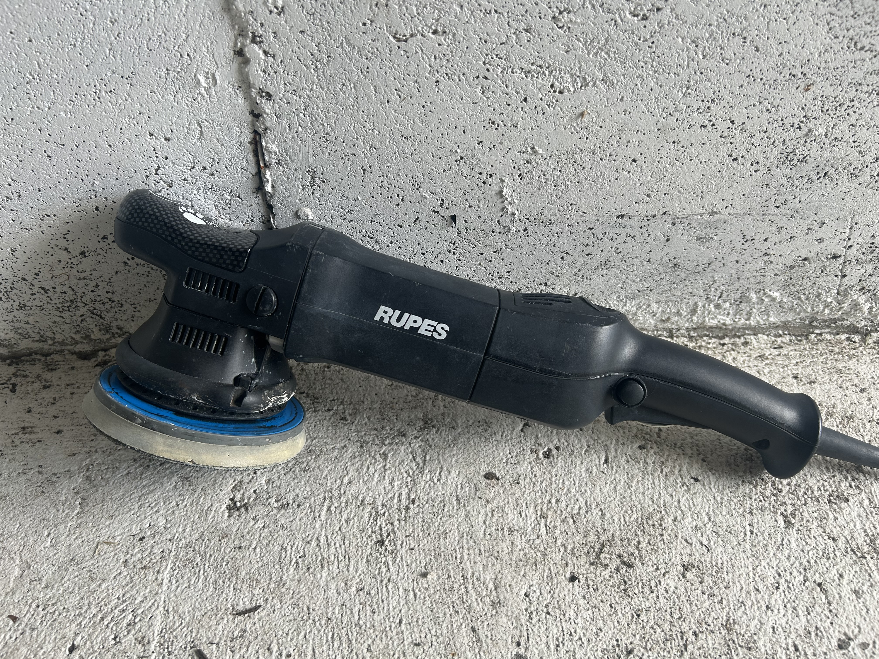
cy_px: 330
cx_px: 440
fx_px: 660
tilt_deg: -45.4
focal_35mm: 26
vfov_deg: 53.1
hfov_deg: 67.3
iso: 40
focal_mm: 5.7
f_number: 1.5
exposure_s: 1/121
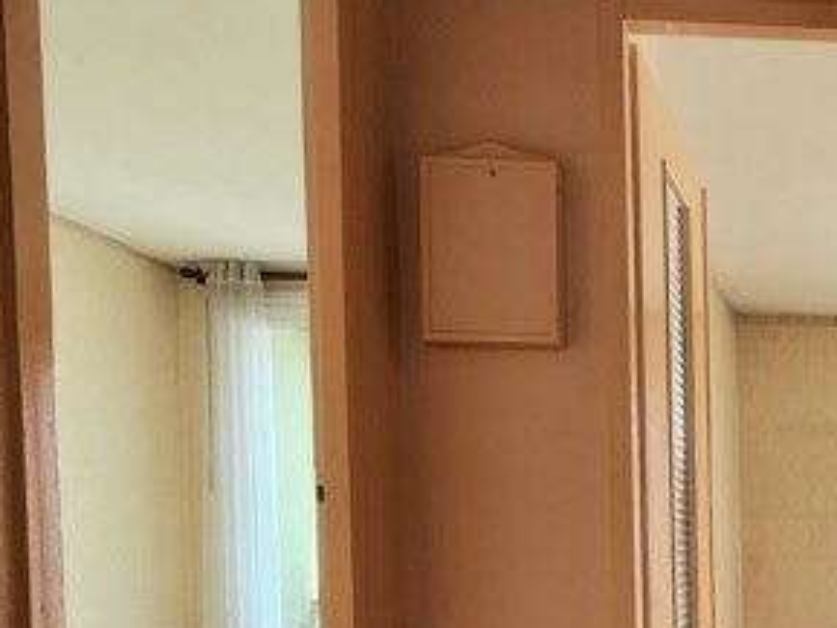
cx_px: 988
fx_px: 871
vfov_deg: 36.3
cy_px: 605
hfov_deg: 38.8
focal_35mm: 36
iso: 80
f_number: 2.2
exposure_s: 1/60.2
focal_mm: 2.2
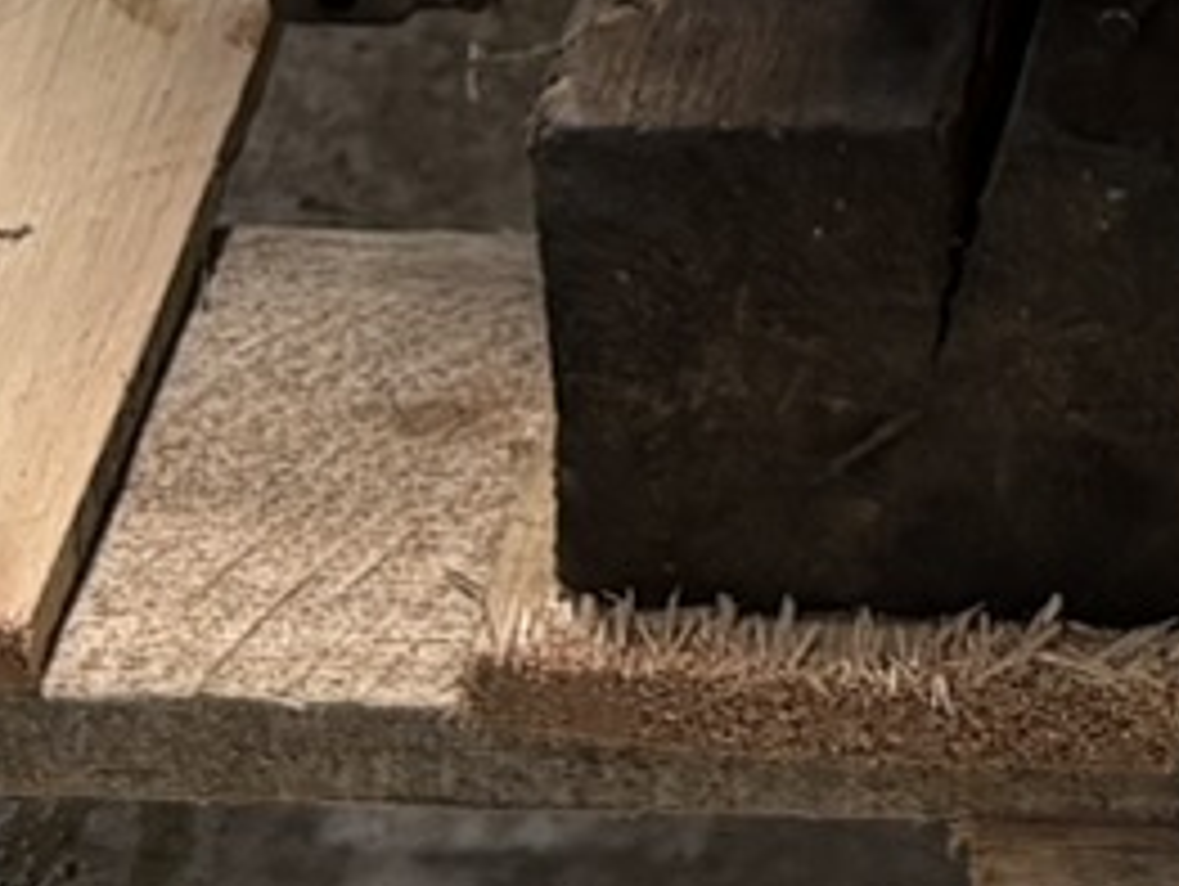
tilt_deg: -19.5
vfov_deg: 6.2
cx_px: 1750
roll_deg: -0.1
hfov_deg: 9.5
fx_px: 6920
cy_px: -2465
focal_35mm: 203
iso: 32
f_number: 1.6
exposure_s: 1/120
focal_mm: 5.96
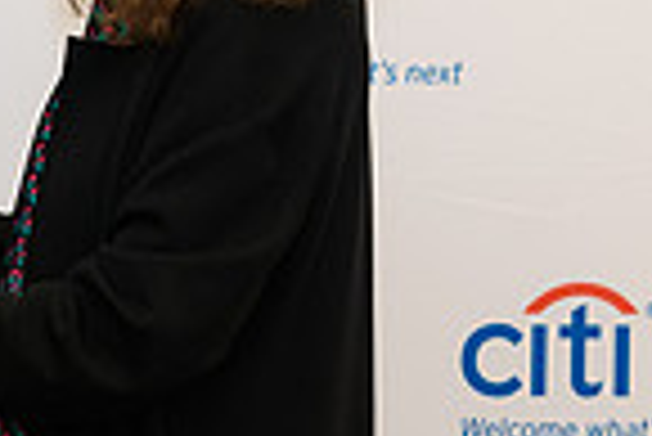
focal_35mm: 220
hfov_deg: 9.2
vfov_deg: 6.2
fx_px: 3988
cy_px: 25
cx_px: -198
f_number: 4
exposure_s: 1/125
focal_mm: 55
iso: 800
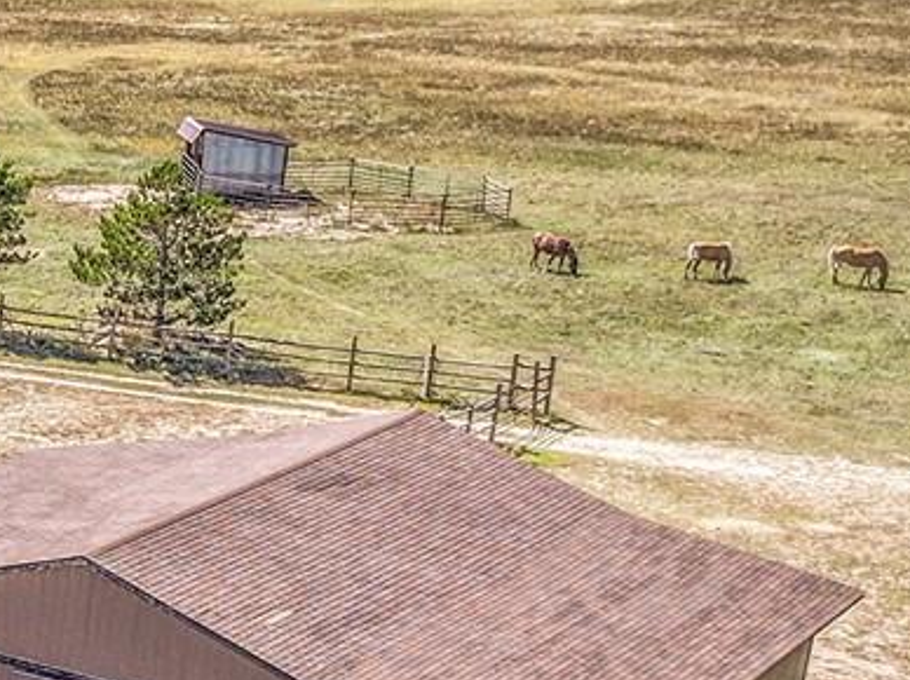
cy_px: 708
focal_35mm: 99
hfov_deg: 16.3
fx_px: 2599
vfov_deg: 14.6
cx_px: -781
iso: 190
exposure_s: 1/2500
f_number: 2.8
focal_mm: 12.29
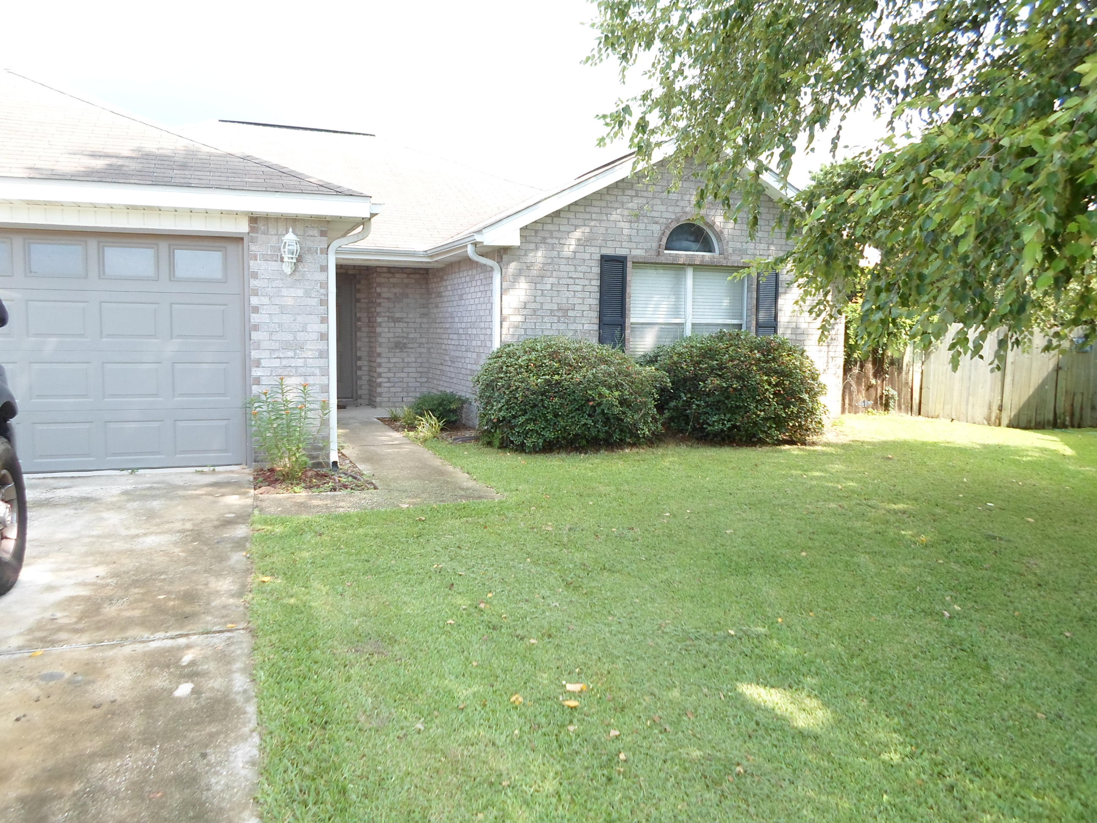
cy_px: 412
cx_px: 548
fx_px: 792
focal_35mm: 25
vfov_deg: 54.9
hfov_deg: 69.4
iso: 80
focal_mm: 4.5
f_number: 2.5
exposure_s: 1/180
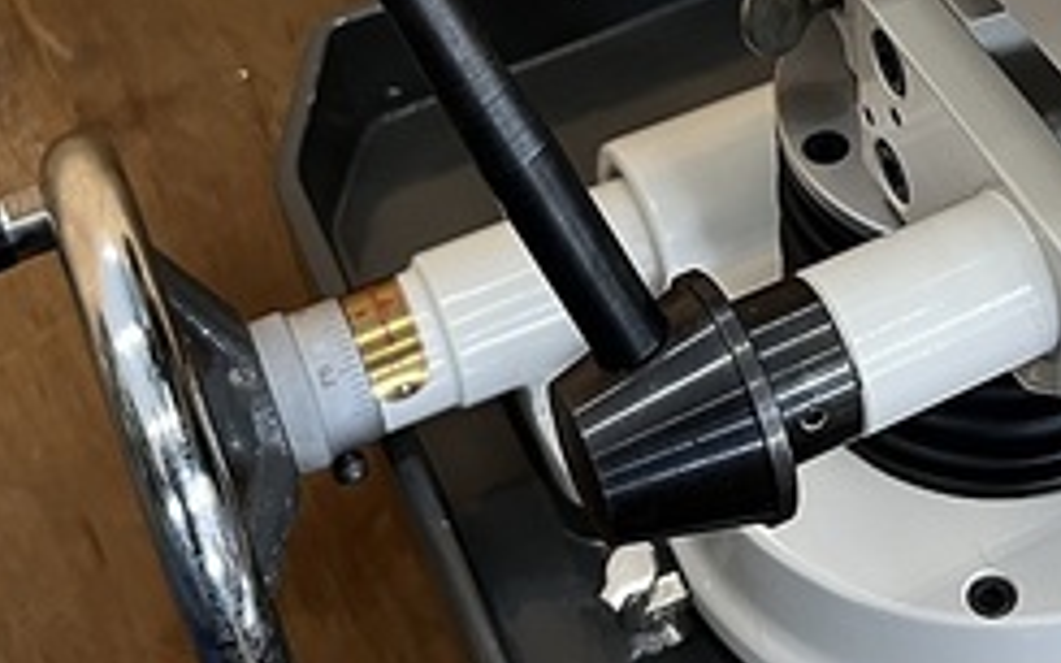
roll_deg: +1.9
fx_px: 2081
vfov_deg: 17.2
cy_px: -165
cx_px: 909
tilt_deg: -37.5
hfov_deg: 27.8
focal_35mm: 72
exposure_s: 1/60
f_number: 1.6
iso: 125
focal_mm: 5.1
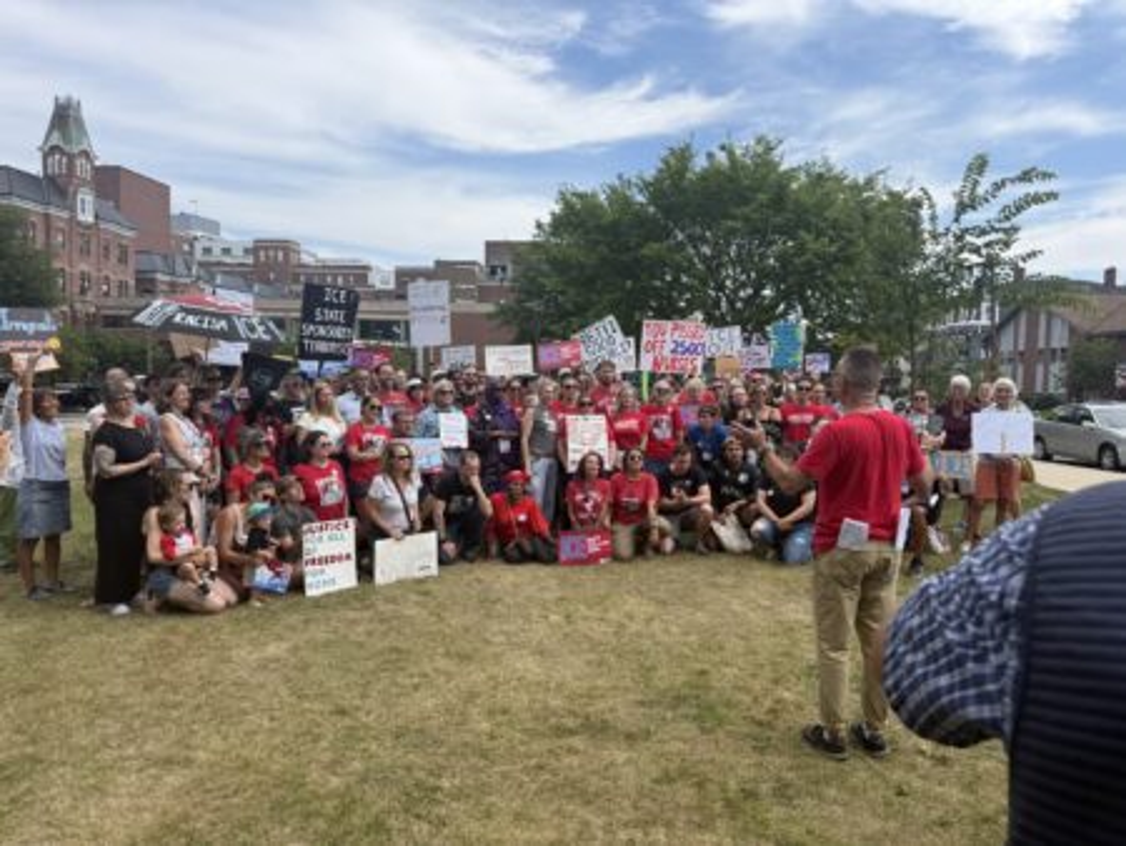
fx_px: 781
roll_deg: -1.5
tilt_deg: -1.9
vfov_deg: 56.9
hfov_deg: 71.6
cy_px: 423
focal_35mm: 24
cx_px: 563
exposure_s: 1/3425
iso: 80
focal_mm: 6.76
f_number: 1.78
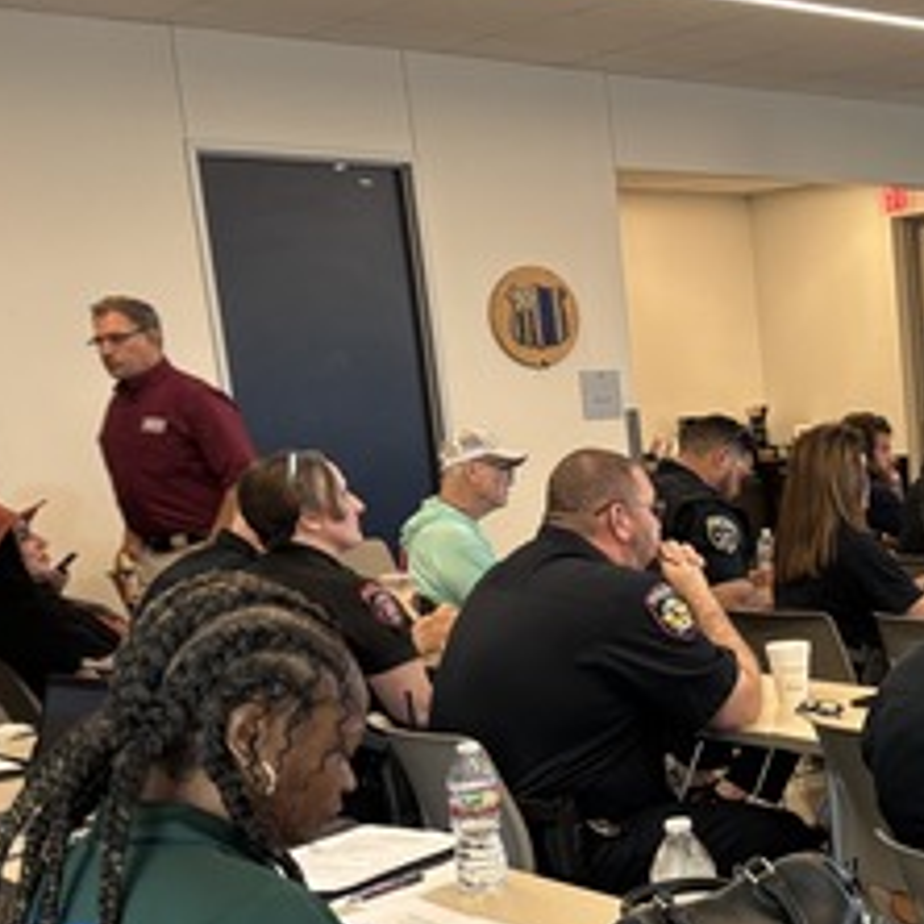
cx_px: 1095
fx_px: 1782
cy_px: 772
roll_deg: +2.7
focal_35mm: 59
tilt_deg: -12.8
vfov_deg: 28.3
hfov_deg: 26.1
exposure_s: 1/60
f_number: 1.6
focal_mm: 5.96
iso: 125
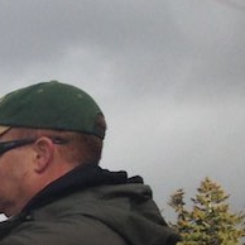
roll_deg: -2.1
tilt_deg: +0.2
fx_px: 1682
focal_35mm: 210
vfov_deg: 8.1
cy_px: 394
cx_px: -578
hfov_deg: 7.1
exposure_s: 1/521
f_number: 2.4
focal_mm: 4.12
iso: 50
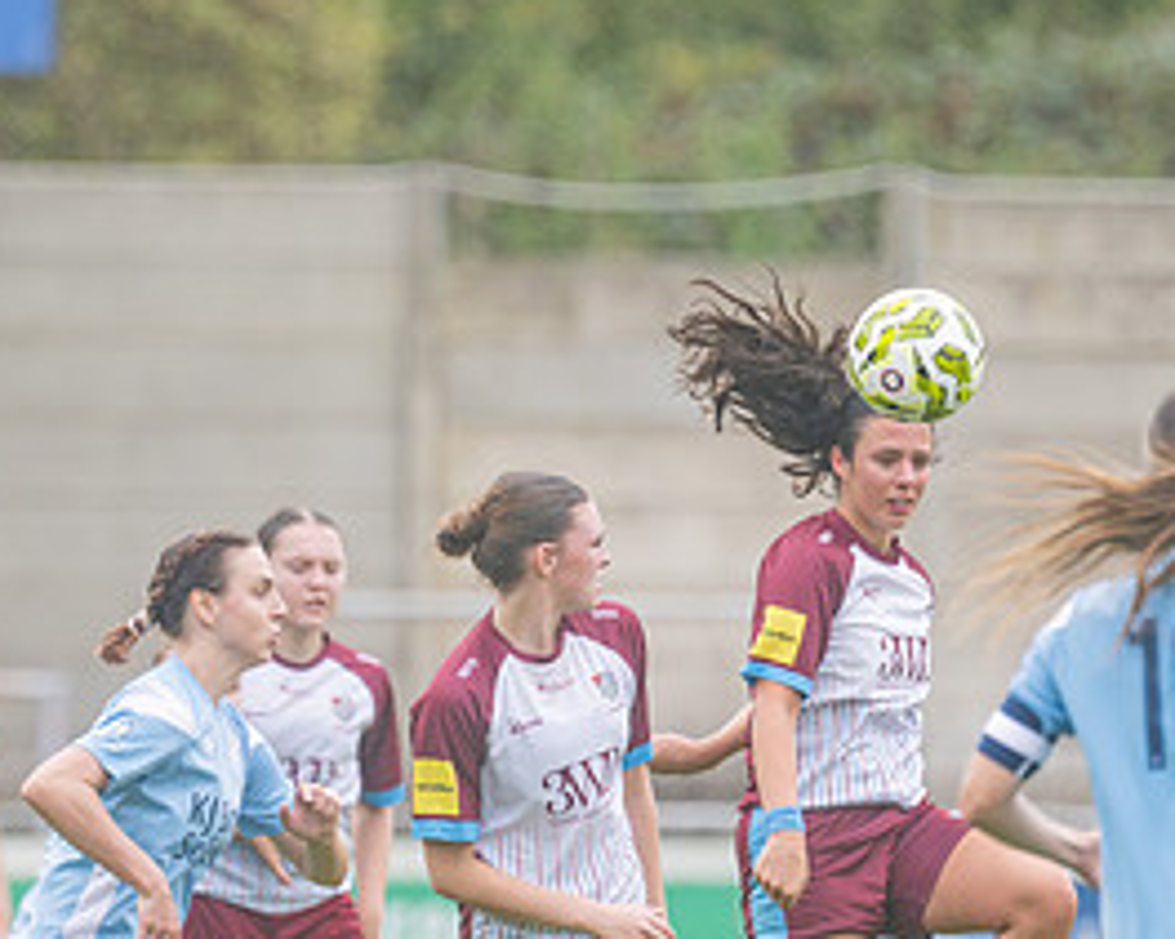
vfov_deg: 1.6
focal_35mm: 962
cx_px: 530
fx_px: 33442
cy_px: 737
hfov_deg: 2.0
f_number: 2.8
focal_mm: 300
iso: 560
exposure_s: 1/1600
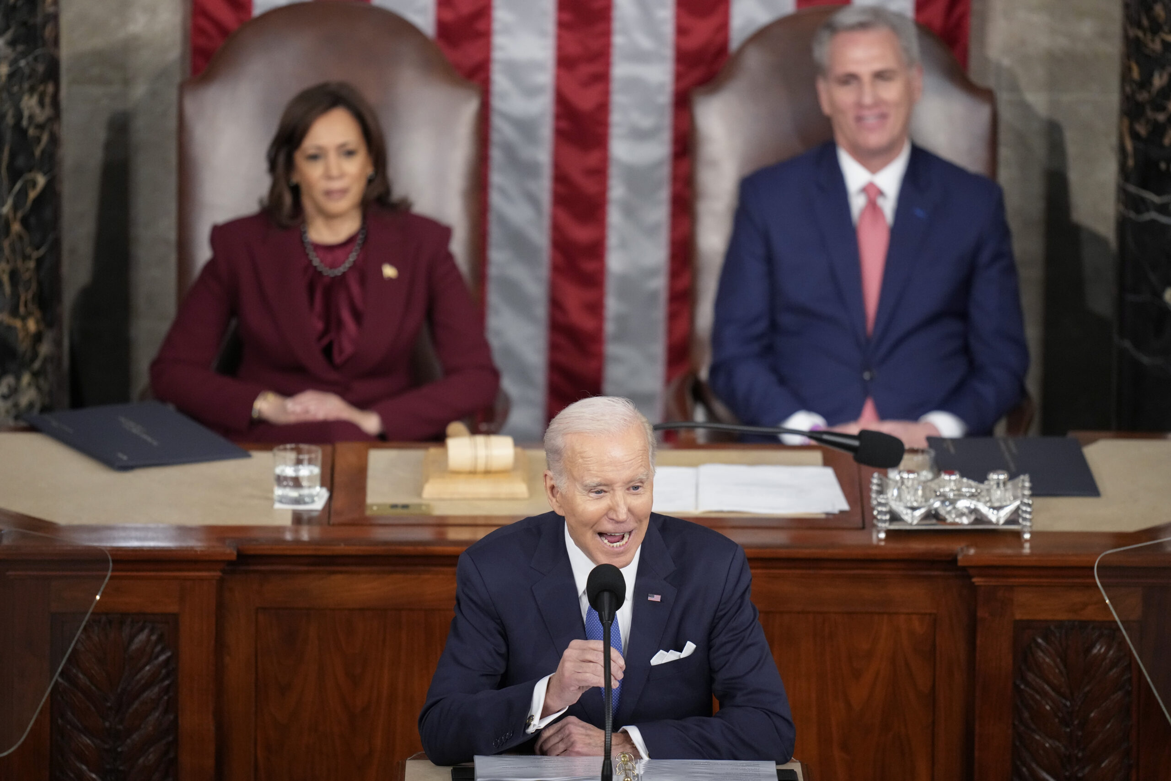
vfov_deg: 3.4
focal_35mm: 400
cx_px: 586
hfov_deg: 5.2
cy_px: 390
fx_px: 13011
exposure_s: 1/640
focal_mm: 400
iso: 4000
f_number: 2.8
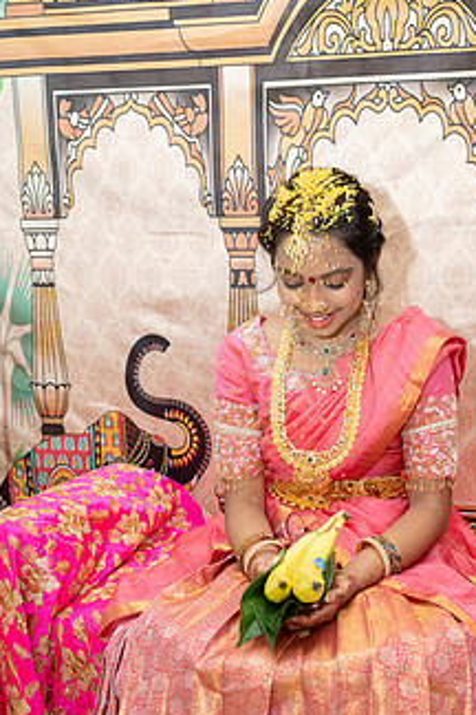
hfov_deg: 26.9
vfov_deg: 39.6
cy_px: 393
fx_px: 992
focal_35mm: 50
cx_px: 309
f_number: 4
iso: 1000
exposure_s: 1/160
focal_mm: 36
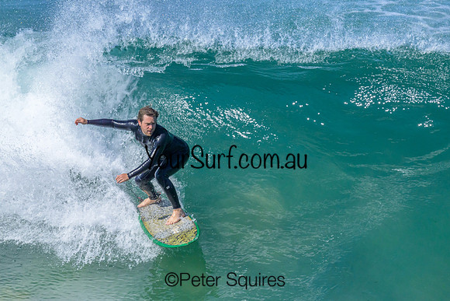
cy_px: 149
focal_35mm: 811
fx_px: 10133
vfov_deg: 1.7
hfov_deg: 2.5
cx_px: 222
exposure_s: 1/2000
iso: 2500
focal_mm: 800
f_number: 6.3
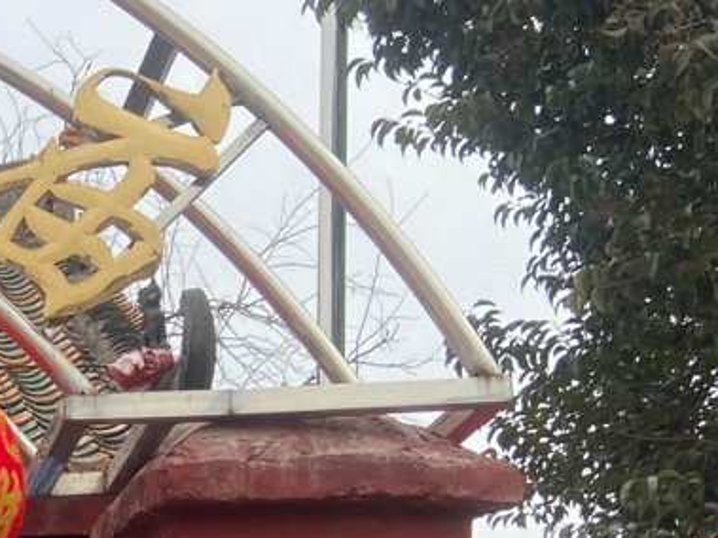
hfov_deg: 16.6
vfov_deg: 13.7
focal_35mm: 103
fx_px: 2136
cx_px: -481
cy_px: 732
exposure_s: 1/600
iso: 32
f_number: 1.8
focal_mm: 4.25
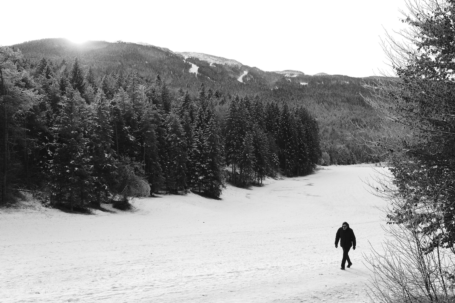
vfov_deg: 41.1
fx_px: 404
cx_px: 228
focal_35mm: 32
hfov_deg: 58.7
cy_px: 152
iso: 200
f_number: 9
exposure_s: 1/60
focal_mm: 21.2
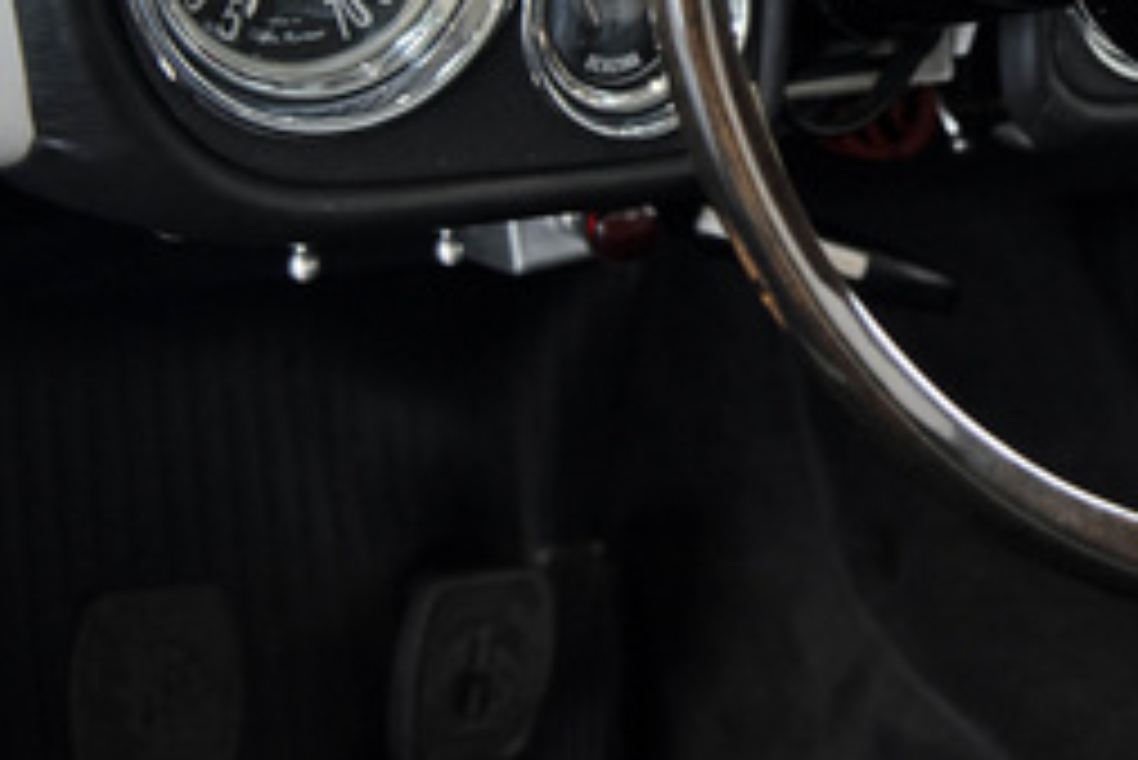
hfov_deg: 18.4
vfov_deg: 12.4
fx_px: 3447
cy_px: -63
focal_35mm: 109
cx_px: 1057
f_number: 4
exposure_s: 1/13
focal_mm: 46
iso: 400
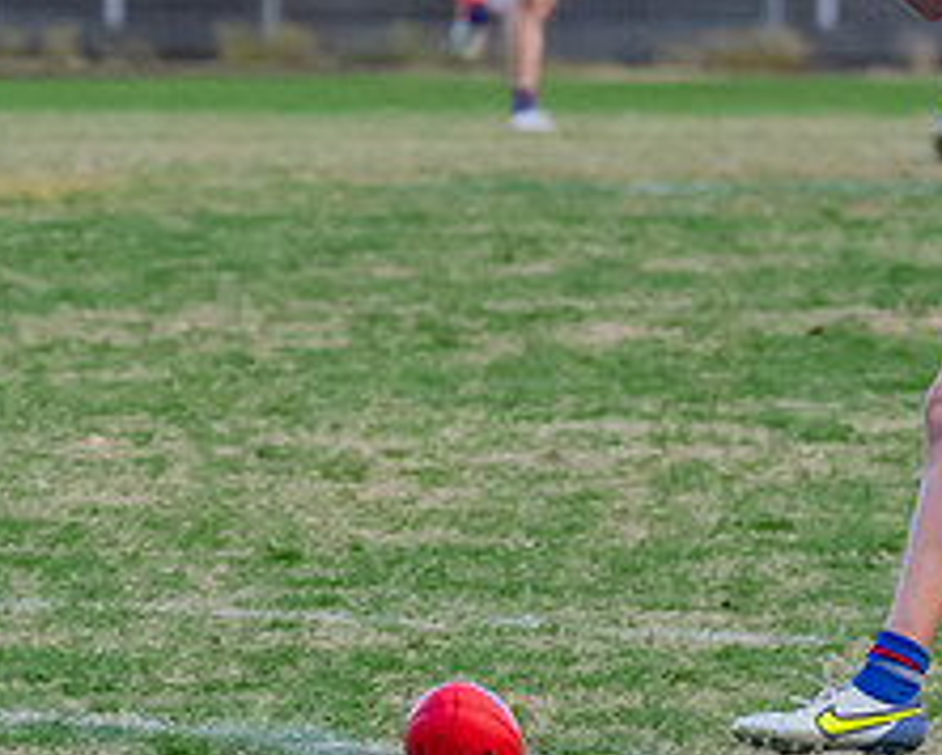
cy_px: 349
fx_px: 32564
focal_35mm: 1167
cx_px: 1073
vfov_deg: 1.3
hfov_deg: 1.7
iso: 2000
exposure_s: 1/1600
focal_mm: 260
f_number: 5.6
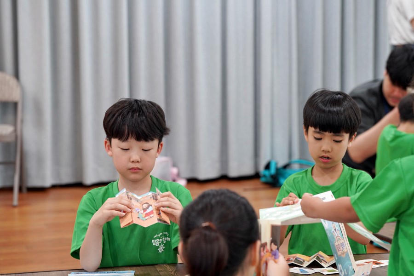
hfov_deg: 22.4
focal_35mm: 91
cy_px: 138
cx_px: 207
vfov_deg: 15.0
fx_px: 1046
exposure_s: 1/160
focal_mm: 91
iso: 2000
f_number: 4
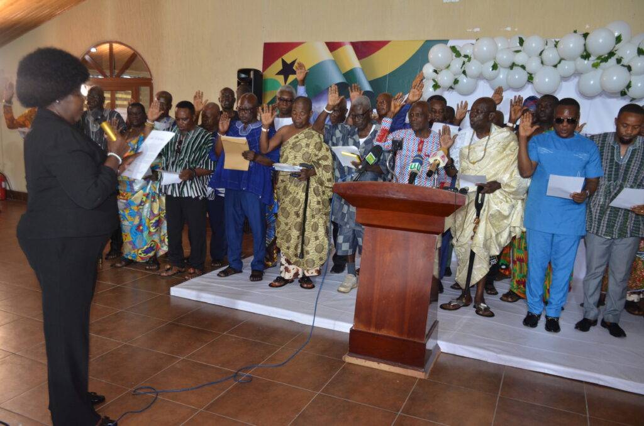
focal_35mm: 30
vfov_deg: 43.4
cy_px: 213
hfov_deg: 62.0
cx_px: 322
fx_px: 535
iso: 800
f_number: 3.5
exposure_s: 1/60
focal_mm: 20
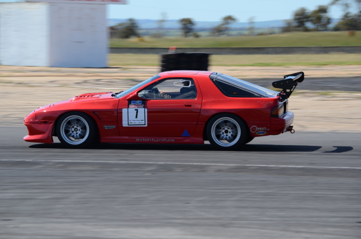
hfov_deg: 10.6
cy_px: 120
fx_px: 1951
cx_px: 180
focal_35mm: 195
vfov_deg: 7.0
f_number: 7.1
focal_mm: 130
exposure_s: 1/320
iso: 100
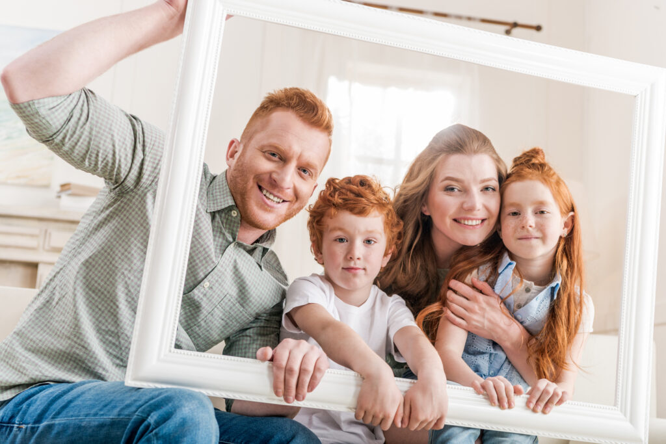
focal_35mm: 50
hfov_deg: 39.6
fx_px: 925
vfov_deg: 27.0
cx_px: 333
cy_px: 222
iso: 160
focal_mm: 50
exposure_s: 1/250
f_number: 4
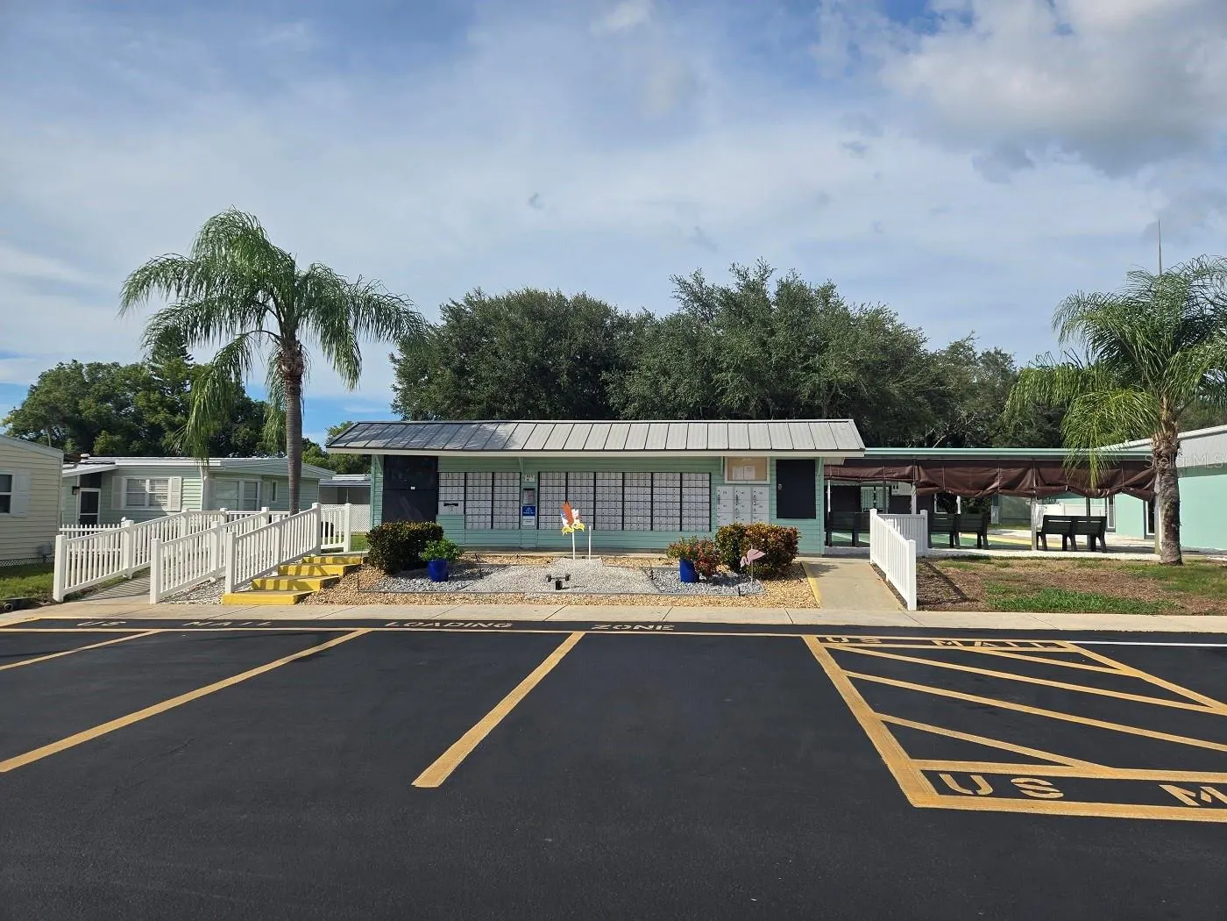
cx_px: 614
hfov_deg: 73.9
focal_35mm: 23
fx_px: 815
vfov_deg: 58.9
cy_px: 460
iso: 25
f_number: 1.8
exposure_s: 1/2122
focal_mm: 5.4
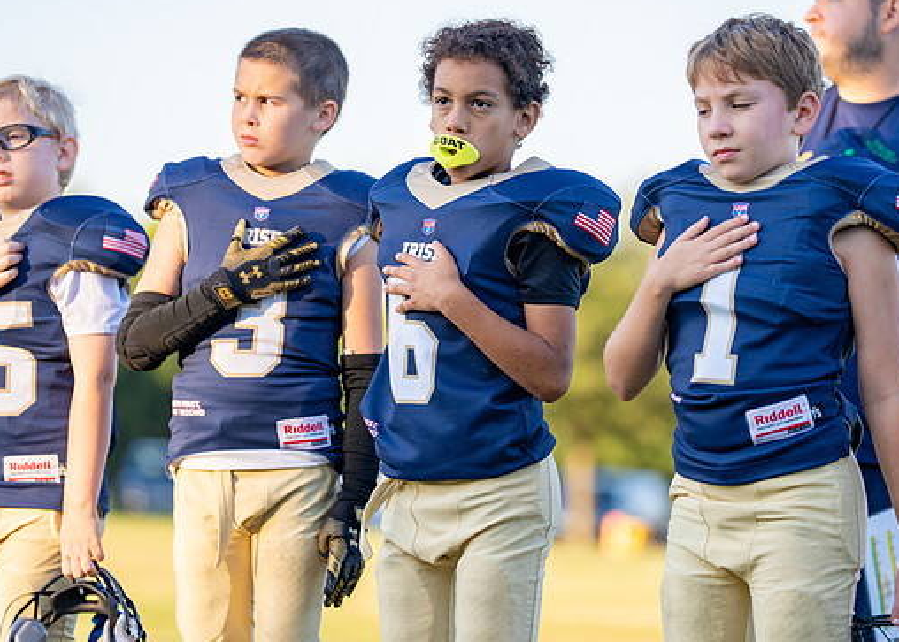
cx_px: 457
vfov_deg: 7.9
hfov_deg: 11.1
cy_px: 276
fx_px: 4622
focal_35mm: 181
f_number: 2.8
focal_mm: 146
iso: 250
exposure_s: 1/1250
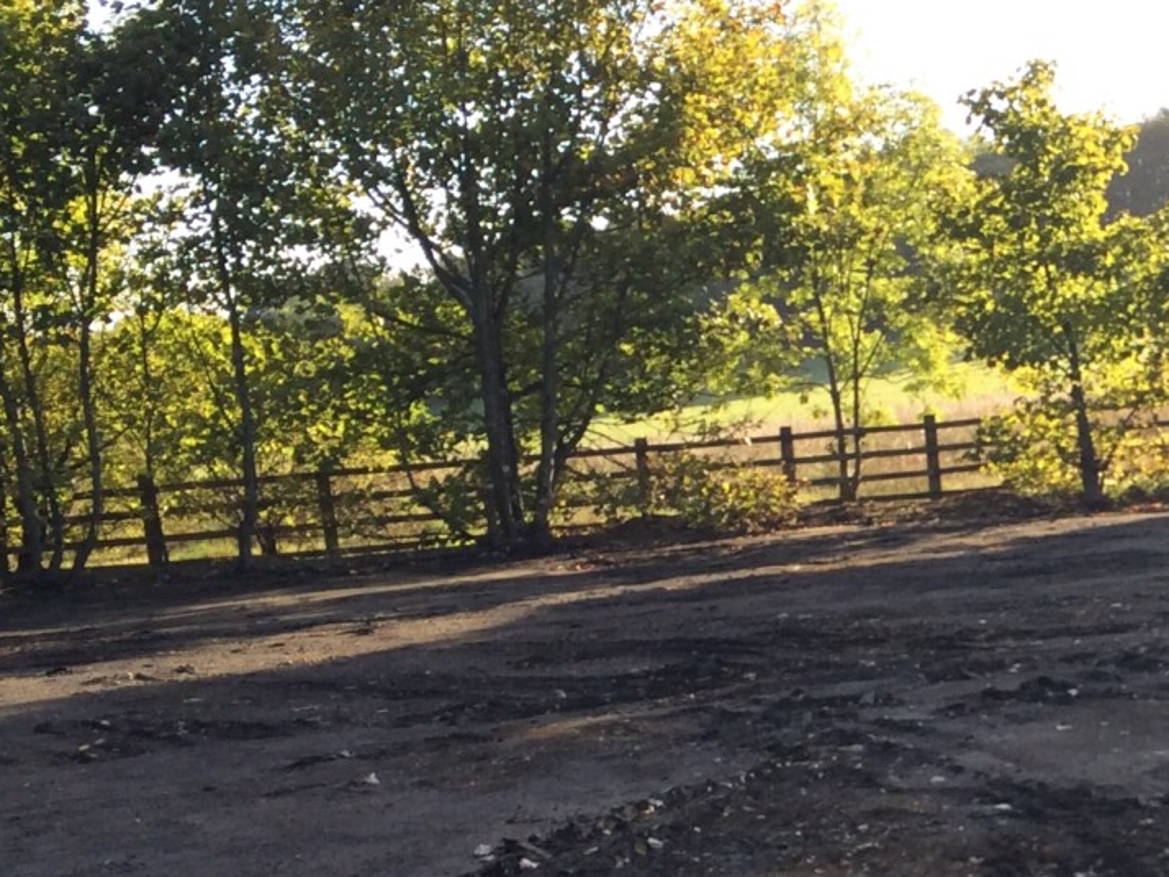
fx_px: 2838
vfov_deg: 17.3
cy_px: 790
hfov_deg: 21.6
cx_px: 1406
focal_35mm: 84
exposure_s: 1/456
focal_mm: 4.12
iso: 32
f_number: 2.2
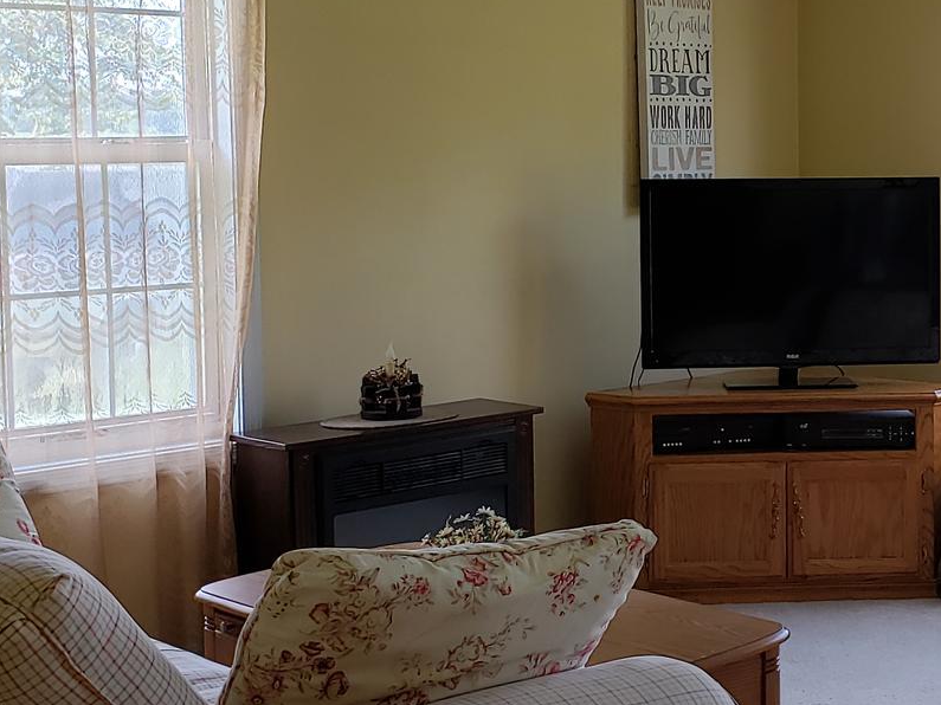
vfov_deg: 21.9
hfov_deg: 28.4
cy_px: 272
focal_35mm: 67
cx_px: 735
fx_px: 1821
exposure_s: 1/60
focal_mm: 4.3
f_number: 2.4
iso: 80
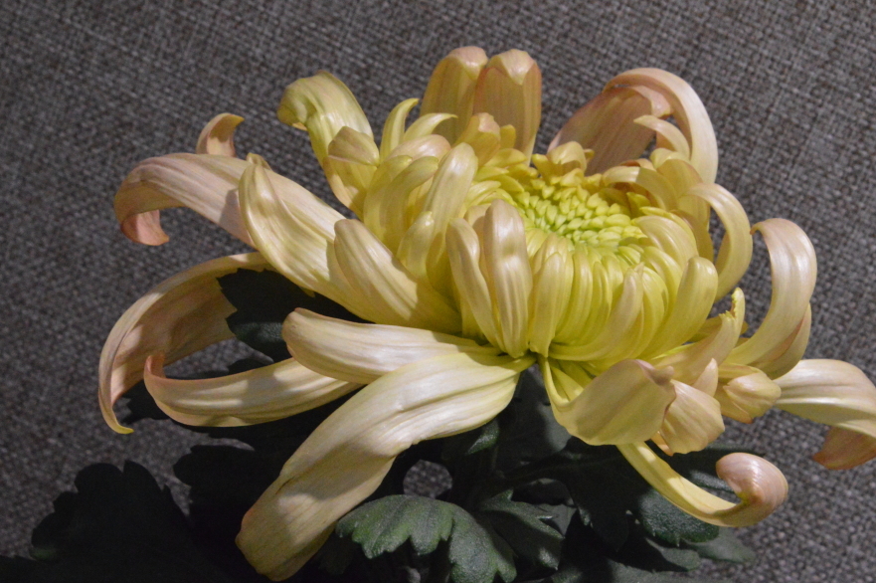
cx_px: 469
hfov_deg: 16.8
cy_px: 309
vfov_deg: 11.2
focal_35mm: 122
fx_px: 2966
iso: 6400
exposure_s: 1/100
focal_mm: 70
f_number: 18
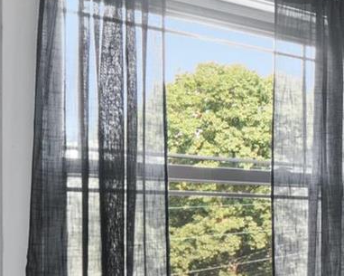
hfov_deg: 19.5
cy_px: 224
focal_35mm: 63
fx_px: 642
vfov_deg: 23.8
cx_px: 662
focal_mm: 8
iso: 400
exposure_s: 1/2.5
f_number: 8
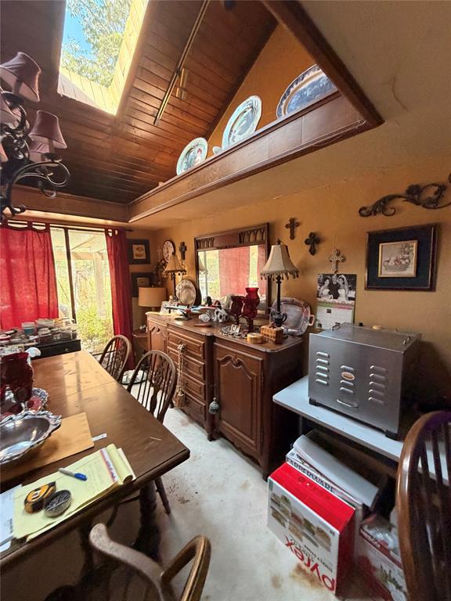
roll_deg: +0.2
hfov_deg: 85.7
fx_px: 243
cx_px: 226
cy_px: 300
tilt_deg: -9.6
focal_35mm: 14
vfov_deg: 102.1
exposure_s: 1/60
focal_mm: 2.22
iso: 400
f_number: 2.2
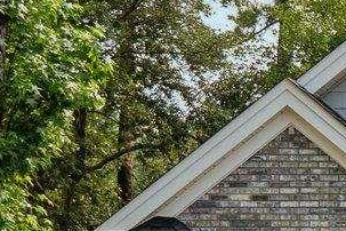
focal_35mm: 203
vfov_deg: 6.7
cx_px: 916
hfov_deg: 8.9
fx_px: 1951
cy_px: 262
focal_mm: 30
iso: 250
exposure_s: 1/1000
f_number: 4
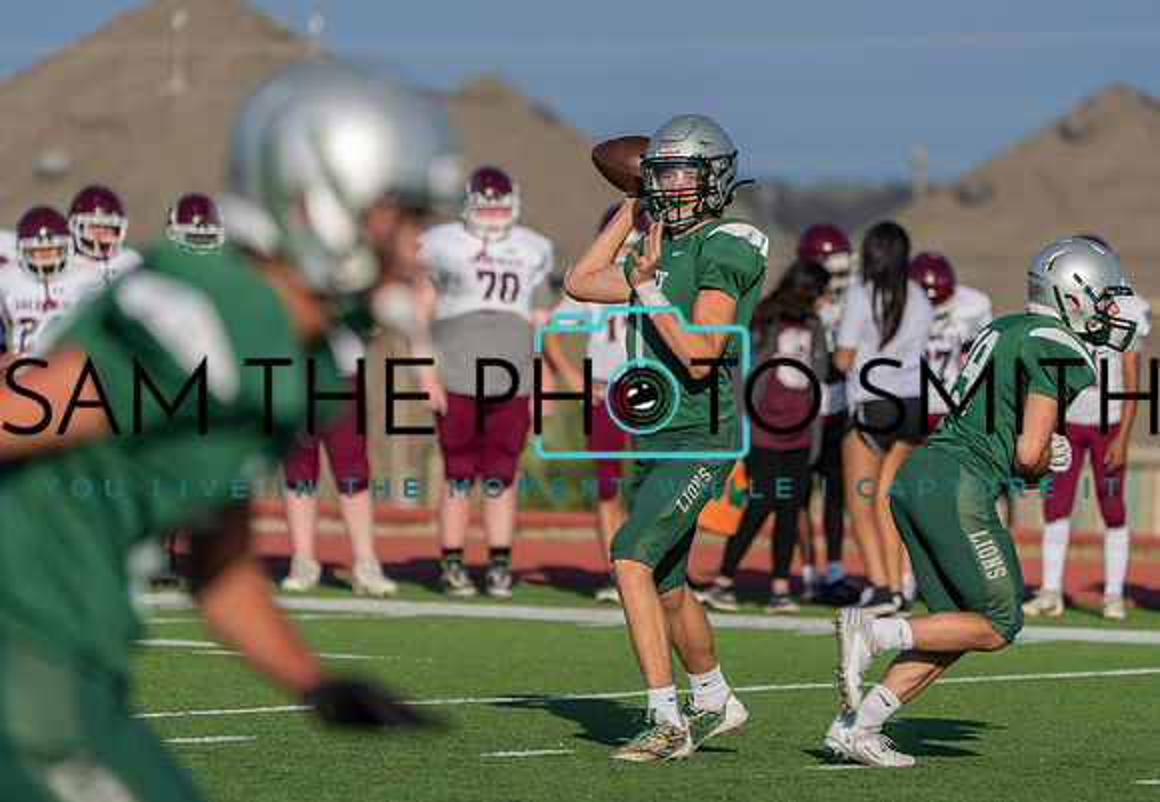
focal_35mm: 407
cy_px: 354
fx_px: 13265
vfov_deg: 3.5
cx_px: 673
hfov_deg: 5.0
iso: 160
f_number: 5.6
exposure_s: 1/1250
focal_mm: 355
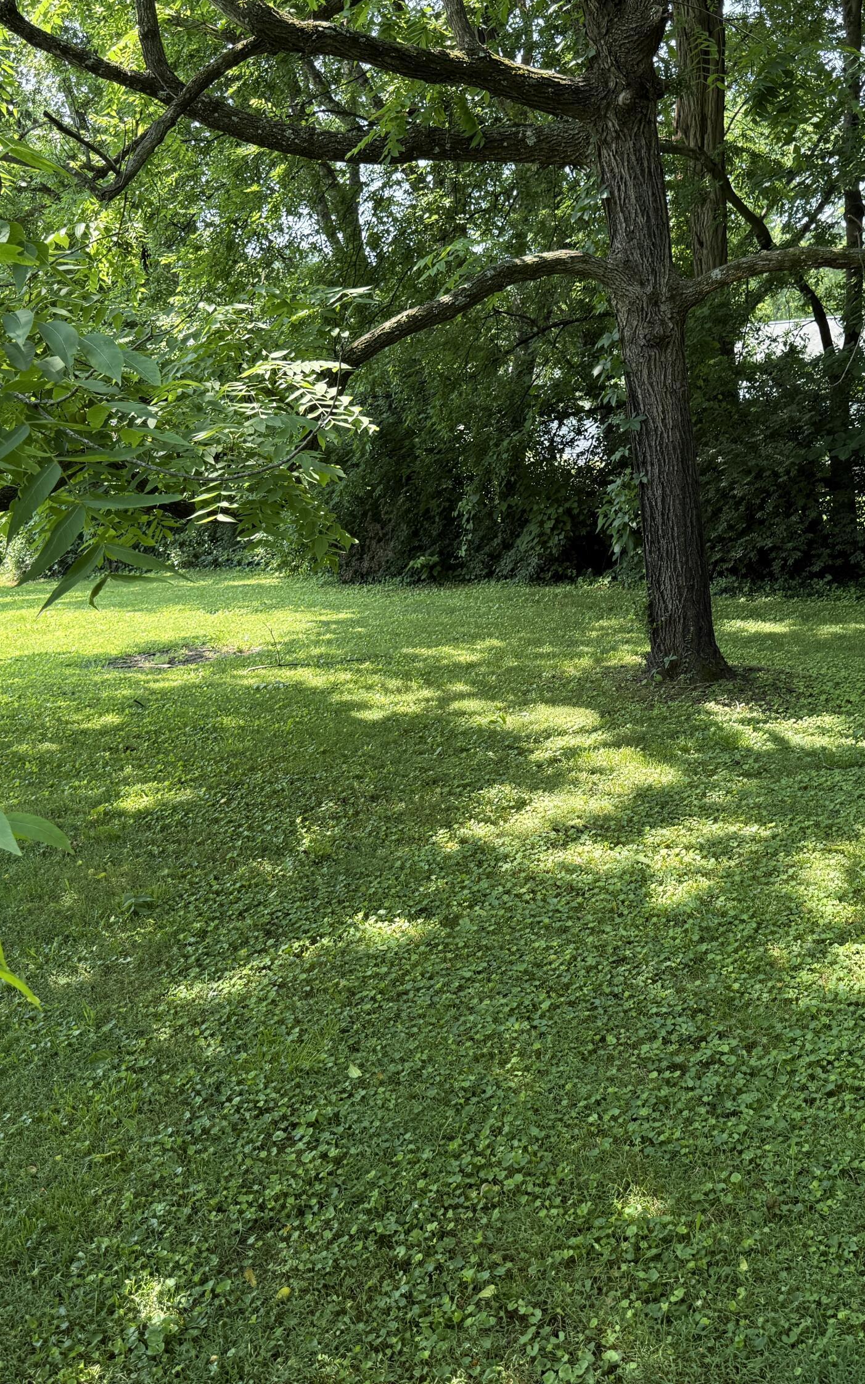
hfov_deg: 37.1
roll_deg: +3.4
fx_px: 1283
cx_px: 540
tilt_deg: -11.4
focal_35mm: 34
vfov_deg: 56.7
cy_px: 691
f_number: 1.78
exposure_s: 1/321
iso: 100
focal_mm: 6.76
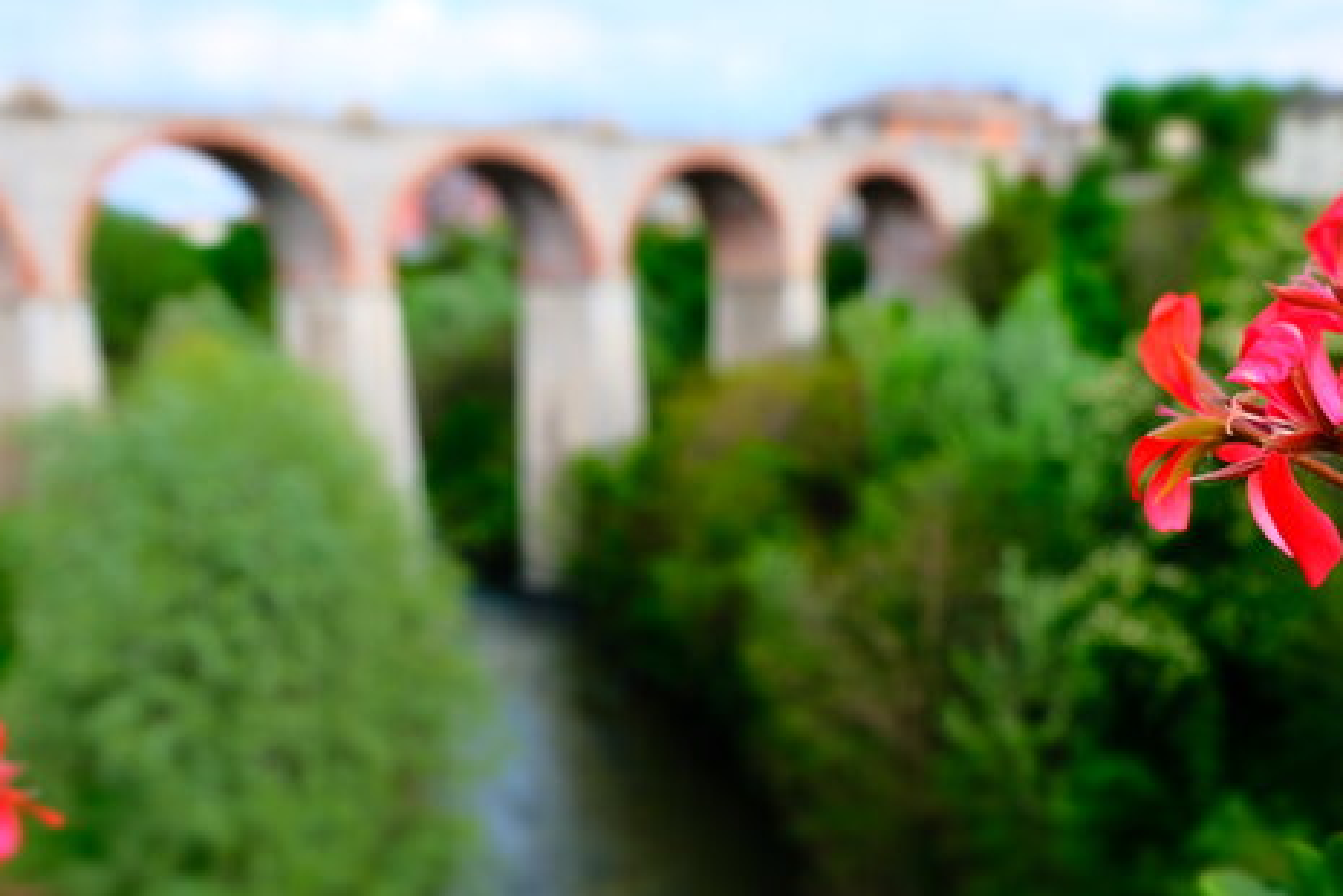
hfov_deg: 45.3
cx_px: 786
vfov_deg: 30.7
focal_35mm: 43
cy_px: 652
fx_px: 1604
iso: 400
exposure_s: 1/450
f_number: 5.6
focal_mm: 16.7
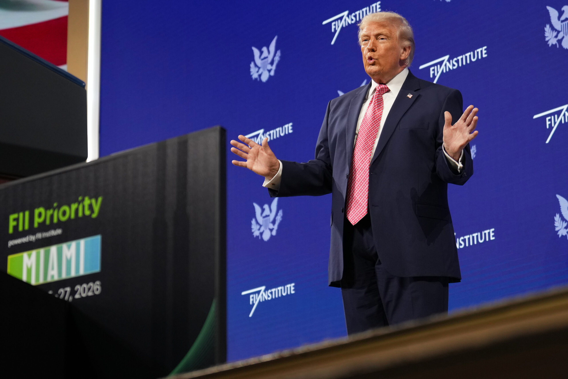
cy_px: 190
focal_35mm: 105
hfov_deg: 19.5
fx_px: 1657
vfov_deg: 13.0
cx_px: 284
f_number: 2.8
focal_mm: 70
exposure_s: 1/400
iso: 1250
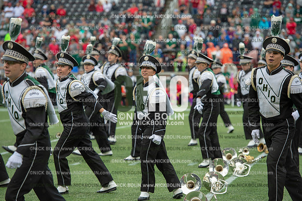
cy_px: 100
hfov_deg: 12.8
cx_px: 151
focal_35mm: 160
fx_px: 1341
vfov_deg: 8.6
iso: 400
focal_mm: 160
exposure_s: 1/500
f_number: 4
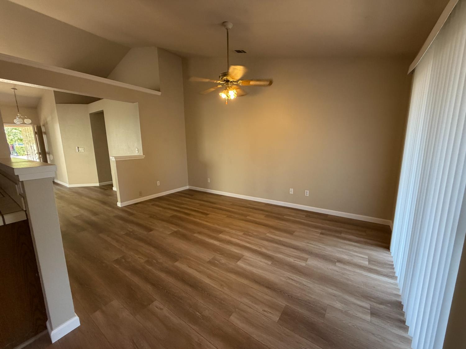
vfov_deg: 85.7
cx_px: 233
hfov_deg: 102.1
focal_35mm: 14
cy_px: 174
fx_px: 188
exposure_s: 1/69
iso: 320
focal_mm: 2.22
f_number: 2.2
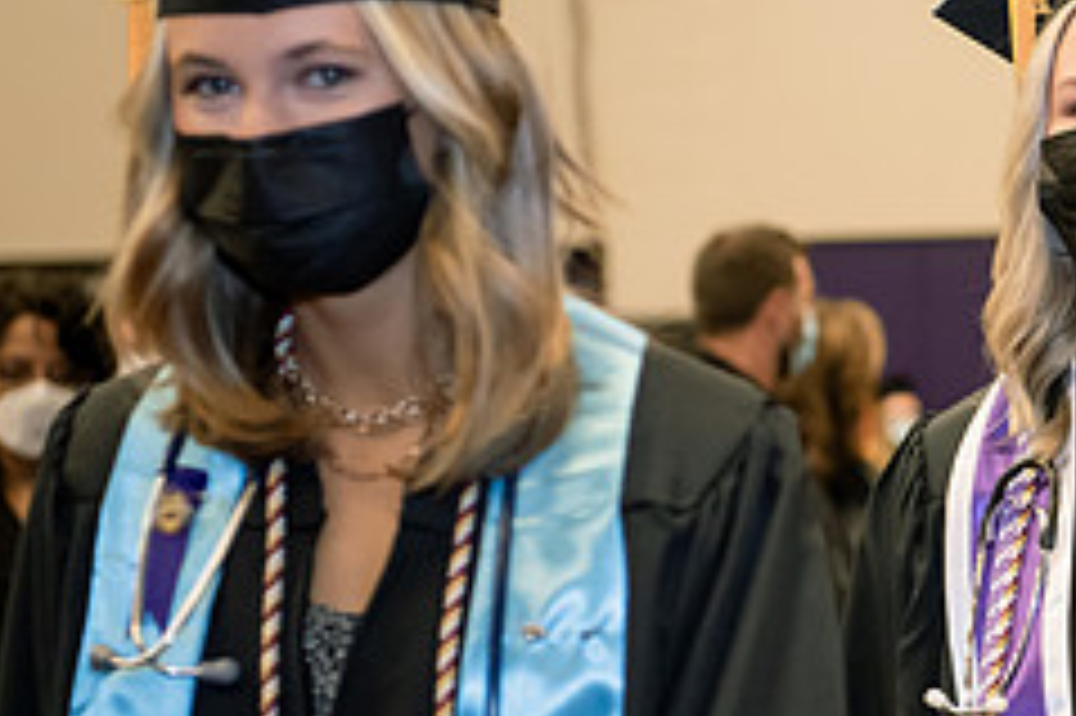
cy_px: 381
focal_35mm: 170
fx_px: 5077
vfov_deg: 8.1
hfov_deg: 11.9
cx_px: 1148
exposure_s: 1/200
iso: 1600
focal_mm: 70
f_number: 3.5
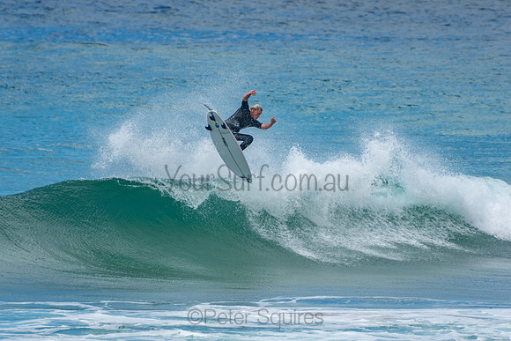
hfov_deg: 3.4
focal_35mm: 600
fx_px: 8518
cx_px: 256
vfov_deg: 2.3
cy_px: 170
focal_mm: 400
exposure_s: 1/1250
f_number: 5.6
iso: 220
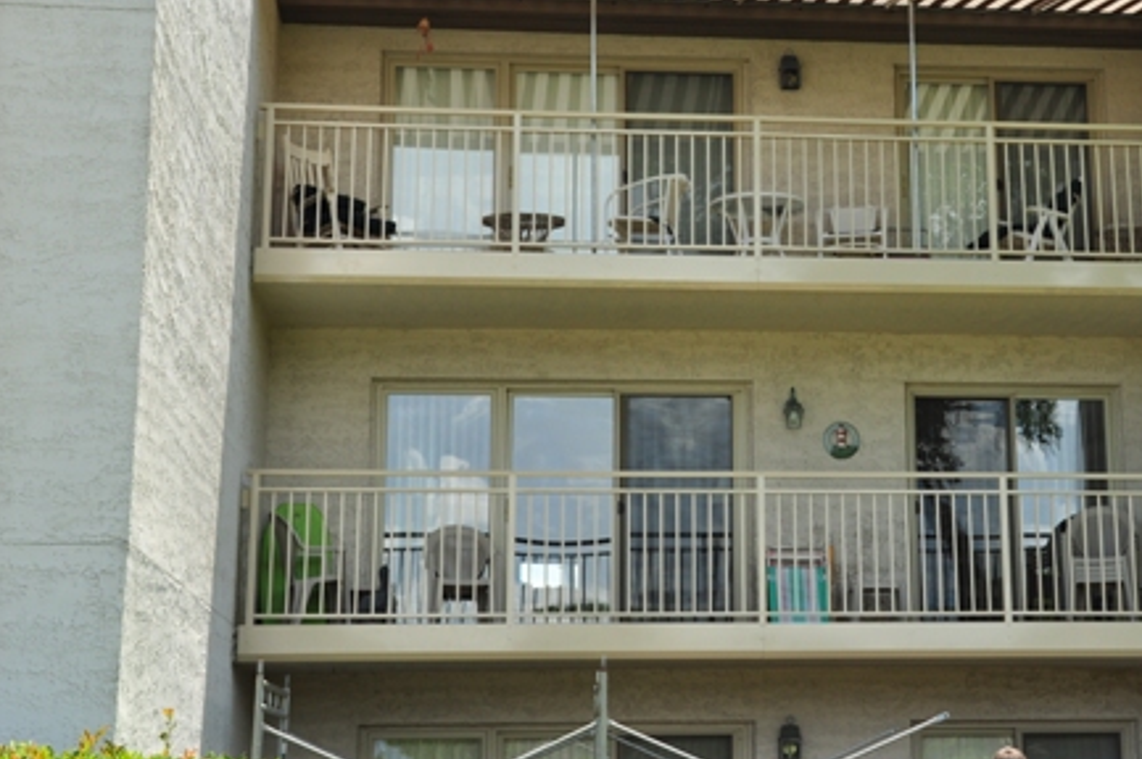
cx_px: 744
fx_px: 2179
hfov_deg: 29.2
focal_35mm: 69
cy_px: 283
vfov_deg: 19.7
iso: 200
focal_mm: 31
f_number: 11
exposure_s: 1/40
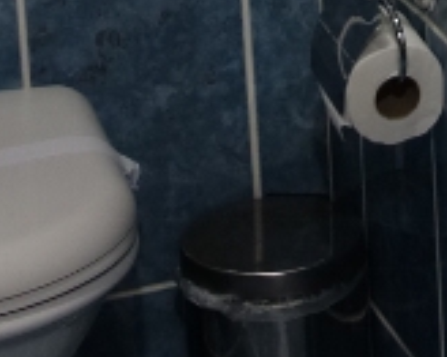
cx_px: 530
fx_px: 2115
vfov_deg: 8.8
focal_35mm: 160
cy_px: -485
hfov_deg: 11.8
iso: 400
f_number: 1.8
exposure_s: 1/30
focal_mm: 10.4
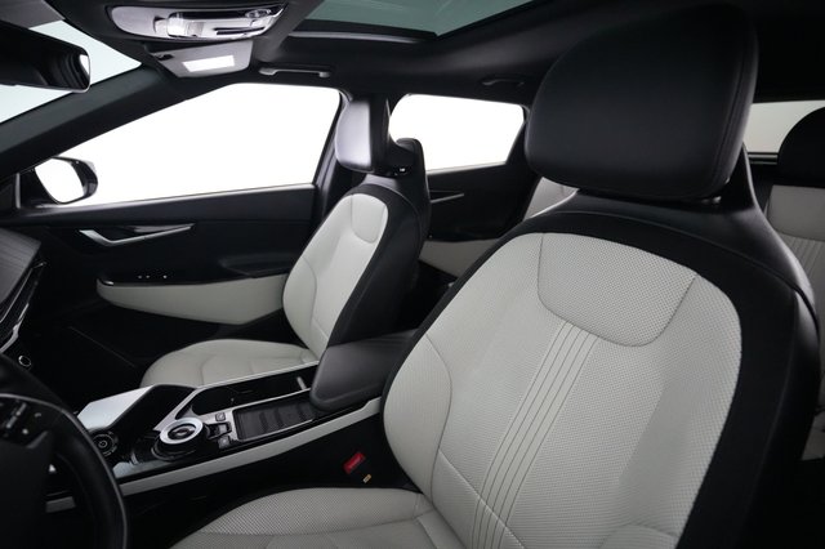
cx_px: 412
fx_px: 389
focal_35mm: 17
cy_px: 274
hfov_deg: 93.3
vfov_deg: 70.4
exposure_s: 1/160
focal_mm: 17
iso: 12800
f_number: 2.8
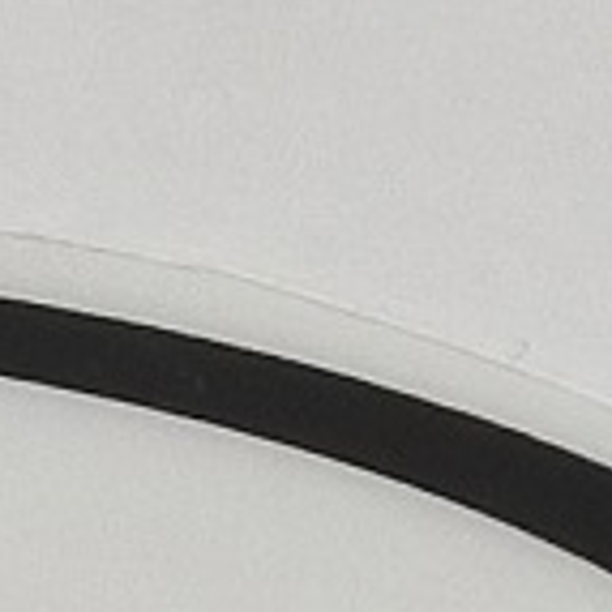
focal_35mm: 343
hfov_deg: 4.9
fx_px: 6861
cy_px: -216
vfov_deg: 5.1
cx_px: -922
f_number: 4
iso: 400
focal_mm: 12.8
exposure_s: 1/250
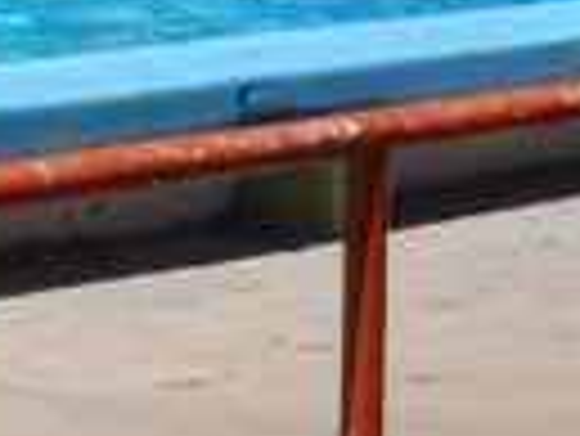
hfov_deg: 7.4
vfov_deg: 5.5
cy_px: -355
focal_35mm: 268
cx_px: 153
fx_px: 4495
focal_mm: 8.1
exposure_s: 1/500
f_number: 4.5
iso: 80
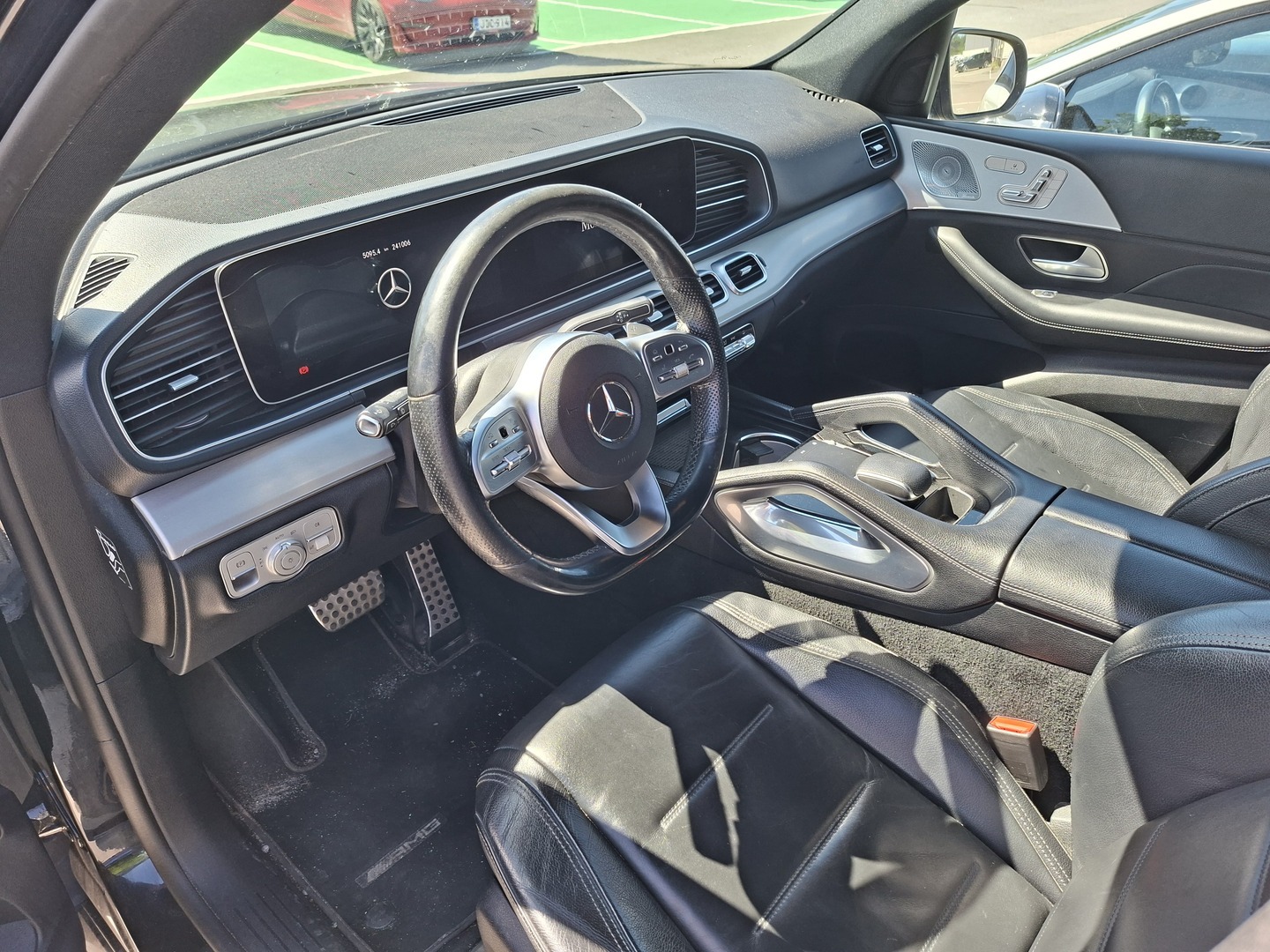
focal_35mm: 23
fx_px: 844
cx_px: 635
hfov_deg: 73.9
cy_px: 476
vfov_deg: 58.9
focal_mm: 5.54
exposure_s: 1/190
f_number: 1.8
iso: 50
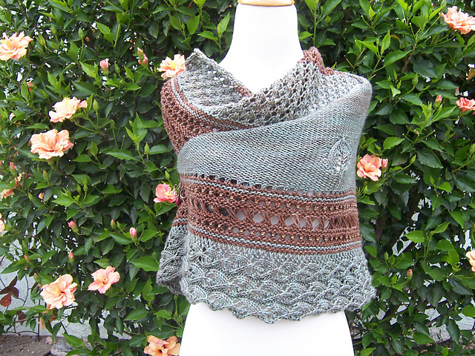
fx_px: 453
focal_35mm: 33
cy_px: 178
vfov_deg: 42.9
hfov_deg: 55.4
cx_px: 238
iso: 80
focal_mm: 5.5
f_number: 3.4
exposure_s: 1/125
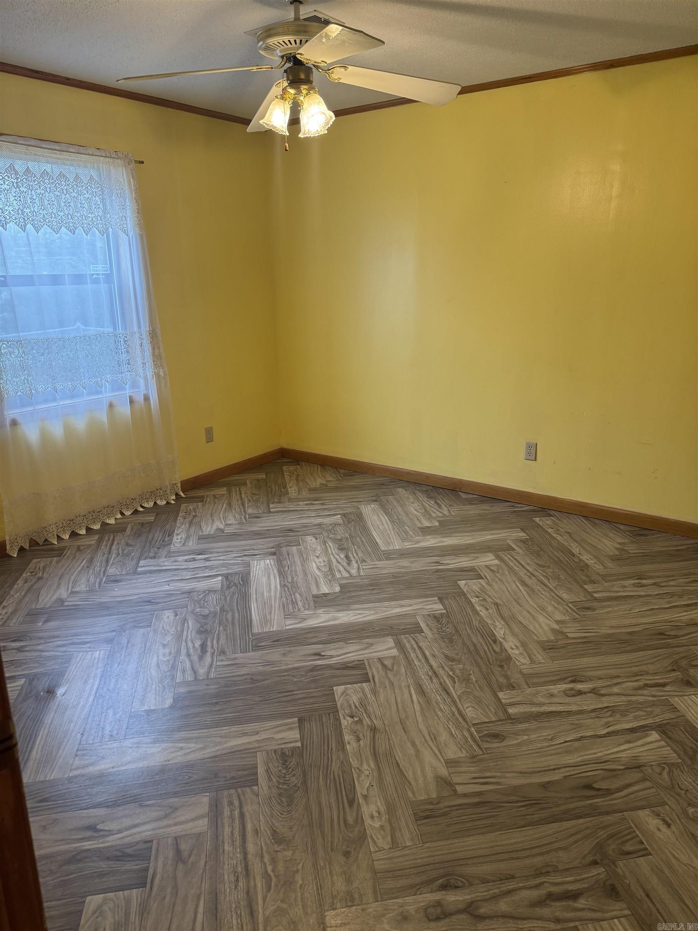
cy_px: 466
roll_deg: +3.1
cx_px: 349
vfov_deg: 71.6
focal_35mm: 24
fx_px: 645
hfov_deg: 56.8
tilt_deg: -15.0
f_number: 1.78
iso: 200
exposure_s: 1/60
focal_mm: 6.76
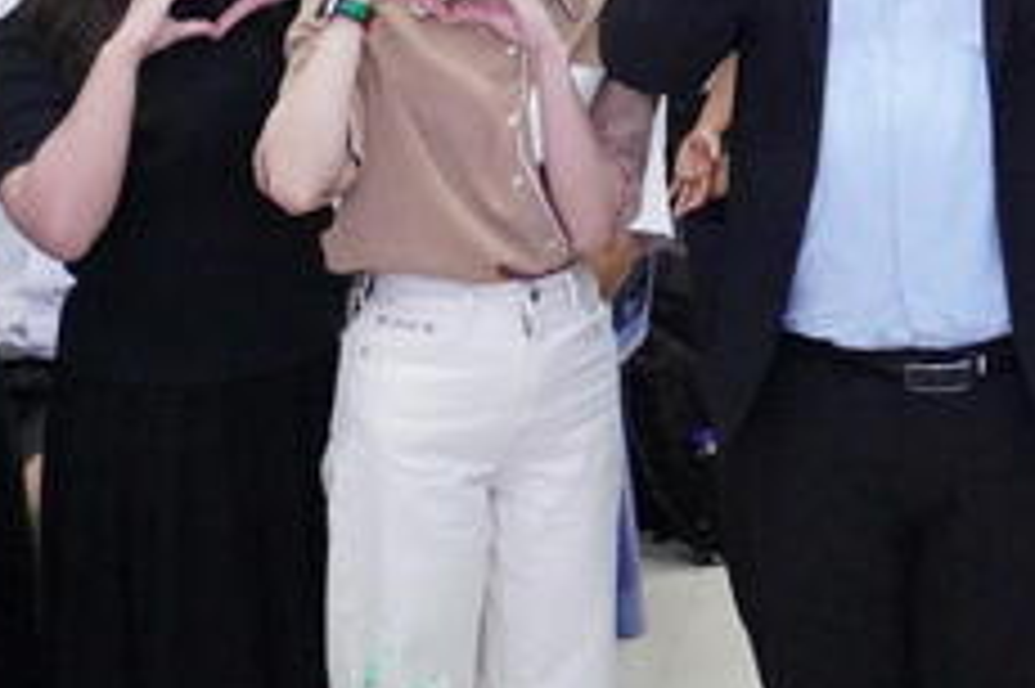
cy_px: -241
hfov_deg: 13.8
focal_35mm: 146
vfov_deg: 9.2
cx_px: 1012
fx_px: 4206
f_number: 5.6
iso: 16000
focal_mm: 35
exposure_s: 1/320
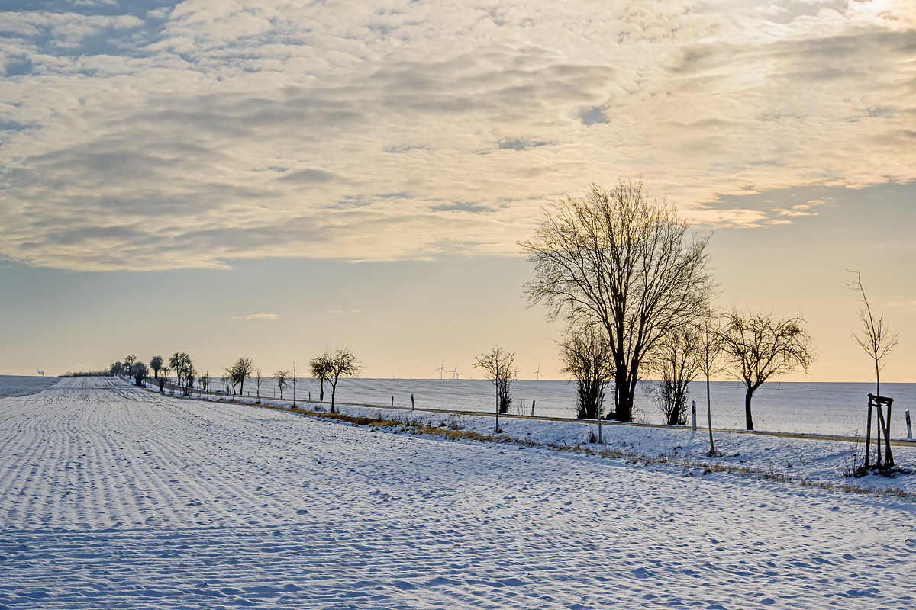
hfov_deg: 30.5
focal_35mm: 66
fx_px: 1679
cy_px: 305
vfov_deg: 20.6
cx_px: 458
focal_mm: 44
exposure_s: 1/4000
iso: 200
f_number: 8
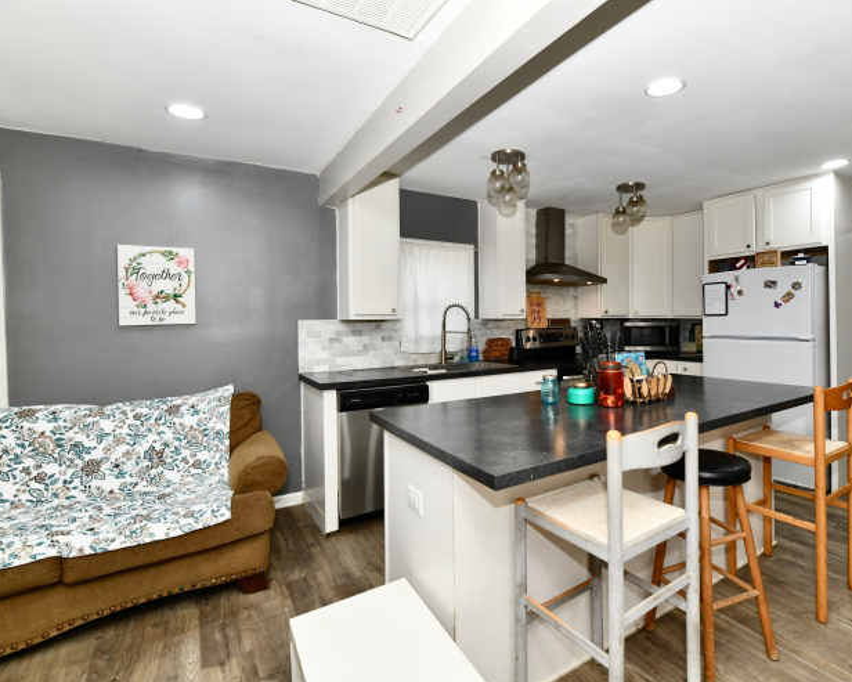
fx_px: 404
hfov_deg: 92.9
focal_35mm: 16
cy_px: 344
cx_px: 462
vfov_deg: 80.4
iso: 640
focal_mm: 14
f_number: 6.3
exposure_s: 1/60
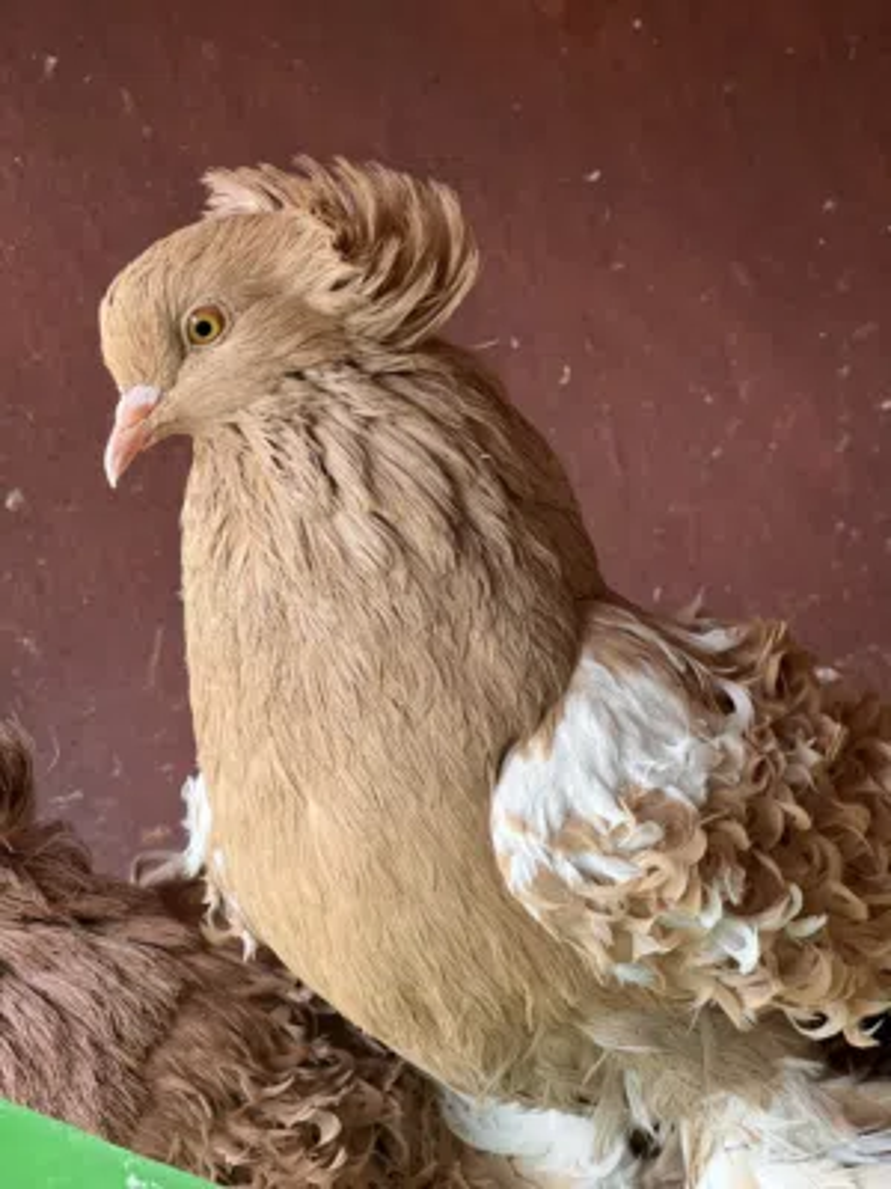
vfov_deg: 25.3
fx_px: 2643
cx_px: 446
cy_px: 594
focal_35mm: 77
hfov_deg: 19.1
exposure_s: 1/121
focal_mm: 9
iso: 80
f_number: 2.8
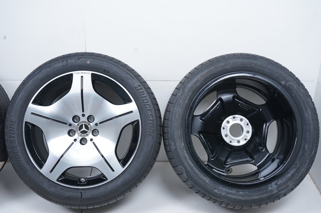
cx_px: 160
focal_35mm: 43
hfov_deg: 45.5
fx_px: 383
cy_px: 106
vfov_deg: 31.1
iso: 250
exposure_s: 1/125
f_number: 7.1
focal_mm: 43
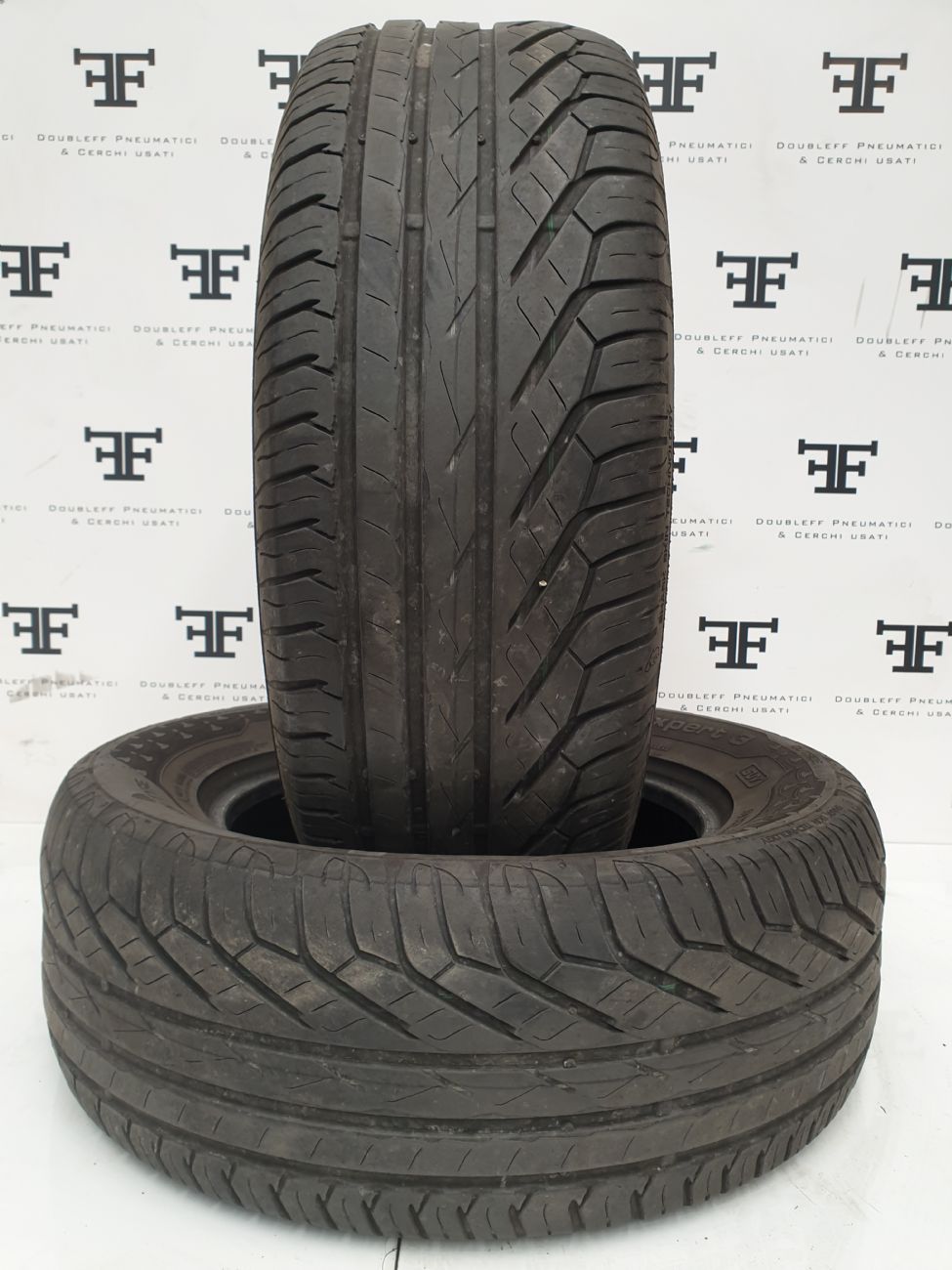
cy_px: 635
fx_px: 953
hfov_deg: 53.1
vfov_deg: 67.3
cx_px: 476
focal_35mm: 26
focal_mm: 4.3
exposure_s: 1/50
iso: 64
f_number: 2.4
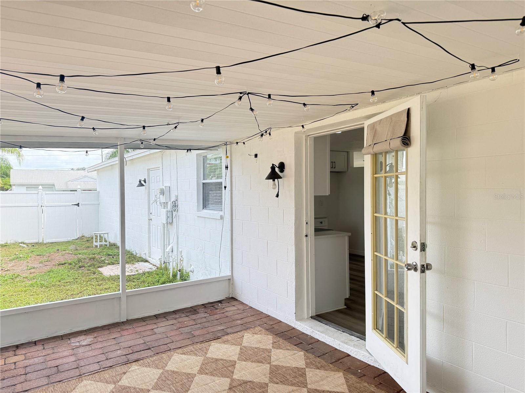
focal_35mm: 24
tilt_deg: -1.2
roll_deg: +0.6
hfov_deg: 71.6
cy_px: 196
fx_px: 364
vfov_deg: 56.8
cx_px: 262
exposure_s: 1/286
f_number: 1.78
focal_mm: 6.76
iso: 100
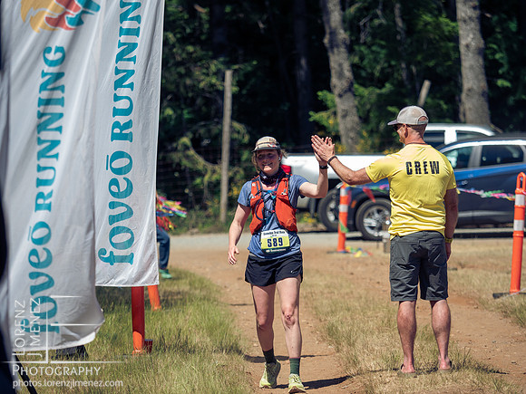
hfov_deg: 8.2
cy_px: 197
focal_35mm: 240
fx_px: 3647
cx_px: 263
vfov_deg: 6.2
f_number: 2.8
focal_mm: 120
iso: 200
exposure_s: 1/3200
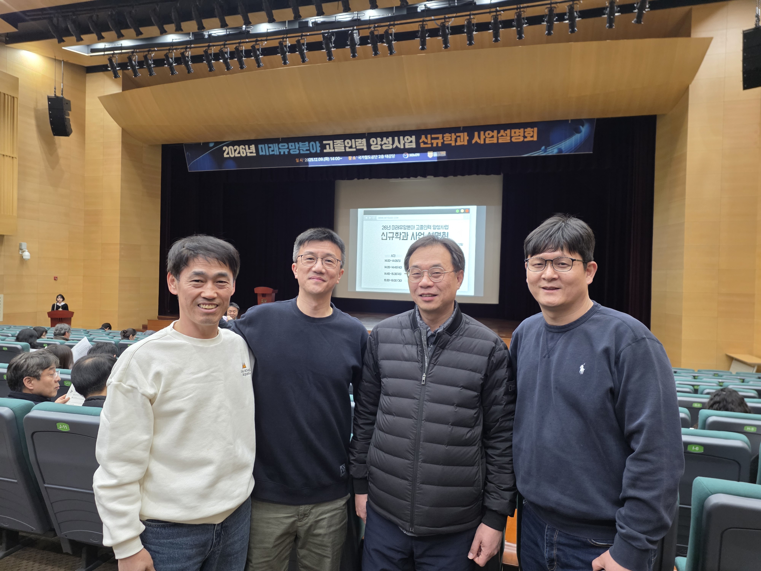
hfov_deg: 73.9
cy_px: 286
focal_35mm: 23
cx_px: 380
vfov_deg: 58.9
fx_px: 506
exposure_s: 1/120
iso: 640
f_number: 1.7
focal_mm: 6.25
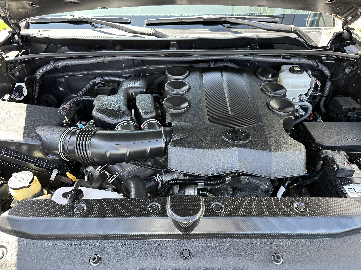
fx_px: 250
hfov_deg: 71.6
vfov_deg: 56.8
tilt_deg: -36.3
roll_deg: -2.8
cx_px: 180
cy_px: 135
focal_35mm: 24
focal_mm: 6.86
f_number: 1.78
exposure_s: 1/140
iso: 100
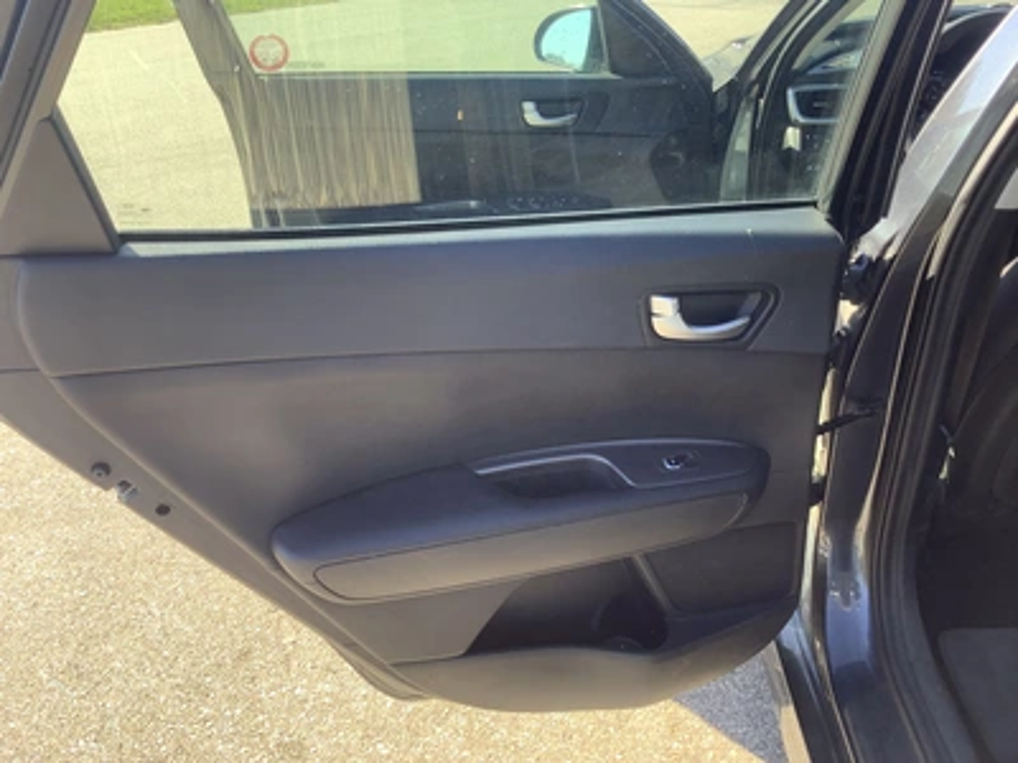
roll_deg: +4.9
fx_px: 912
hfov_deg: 58.4
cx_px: 509
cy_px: 382
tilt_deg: -29.7
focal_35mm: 31
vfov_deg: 45.4
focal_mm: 3.3
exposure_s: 1/100
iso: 32
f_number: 2.4
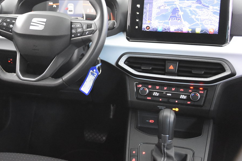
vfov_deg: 24.1
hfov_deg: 35.1
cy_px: 55
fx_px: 376
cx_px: 68
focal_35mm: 56
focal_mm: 26
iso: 8000
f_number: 3.2
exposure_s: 1/40
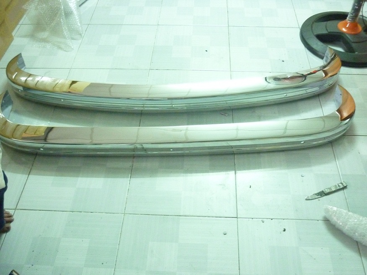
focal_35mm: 33
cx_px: 184
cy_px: 138
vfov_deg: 42.9
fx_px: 350
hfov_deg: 55.4
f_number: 2.8
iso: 800
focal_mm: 5.5
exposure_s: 1/8
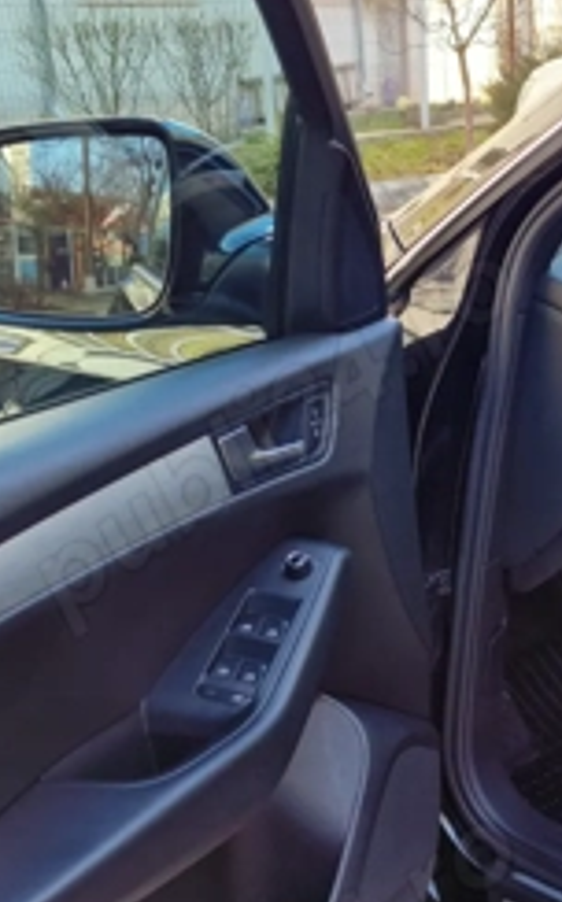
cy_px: 473
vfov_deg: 34.0
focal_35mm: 60
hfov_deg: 21.0
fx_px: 1474
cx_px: 532
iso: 50
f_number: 1.8
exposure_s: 1/129
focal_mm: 6.4
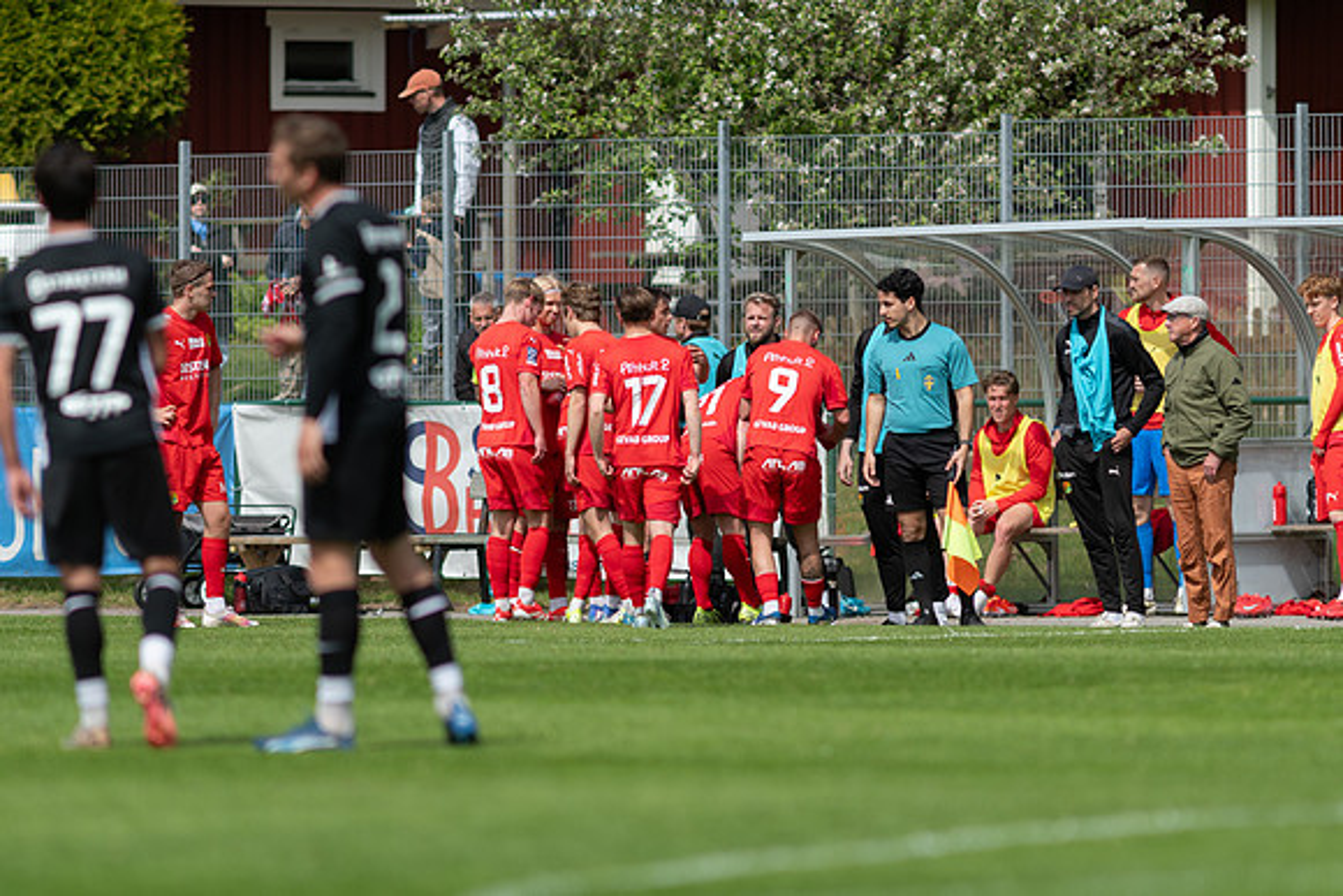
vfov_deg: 2.9
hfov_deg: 4.4
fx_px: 17552
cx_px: 672
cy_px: 448
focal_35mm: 470
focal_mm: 300
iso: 100
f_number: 3.2
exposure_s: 1/2000
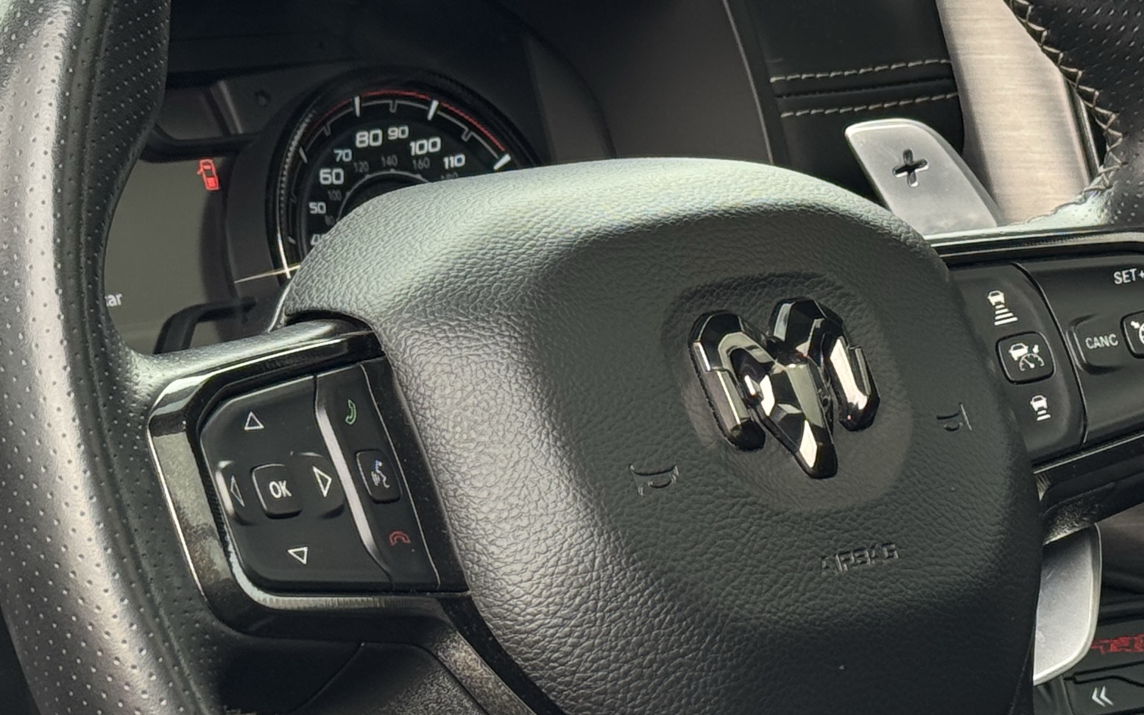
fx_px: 4115
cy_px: 548
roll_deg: +0.8
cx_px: 535
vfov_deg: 9.9
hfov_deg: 15.8
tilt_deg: -14.7
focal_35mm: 132
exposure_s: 1/172
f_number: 1.78
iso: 80
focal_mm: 6.76
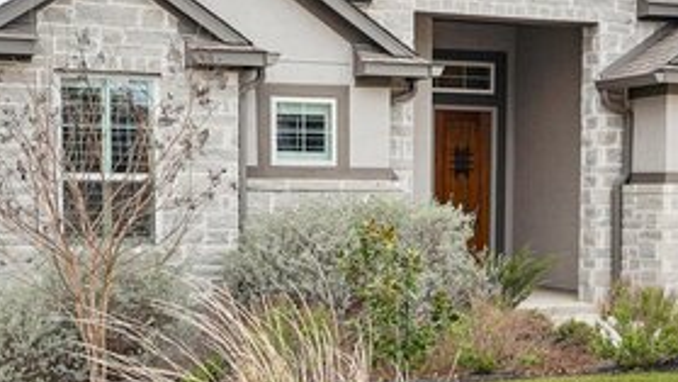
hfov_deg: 28.5
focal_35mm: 73
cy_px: 28
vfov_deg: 16.3
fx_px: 1316
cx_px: 493
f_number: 8
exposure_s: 1/160
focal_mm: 30.5
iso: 100
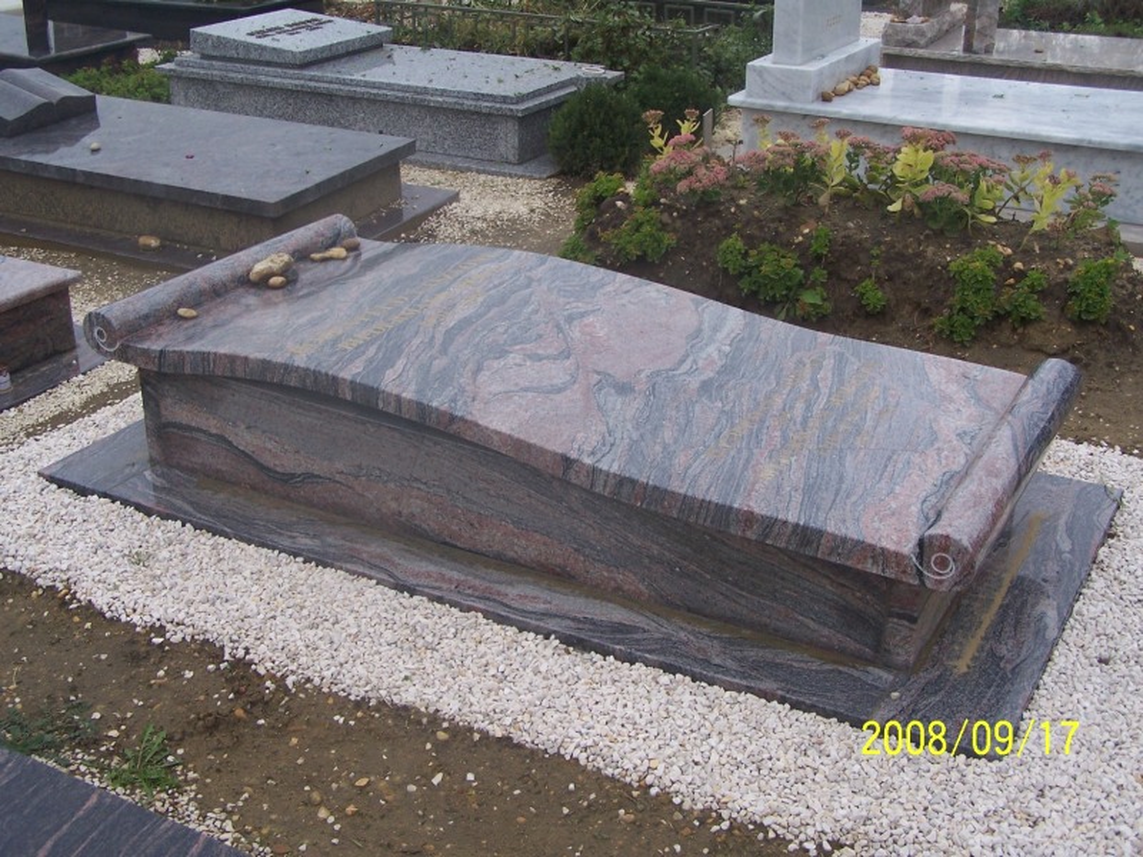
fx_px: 1420
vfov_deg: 33.6
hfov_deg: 43.9
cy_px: 428
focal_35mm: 43
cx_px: 572
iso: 80
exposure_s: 1/640
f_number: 2.9
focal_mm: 7.1
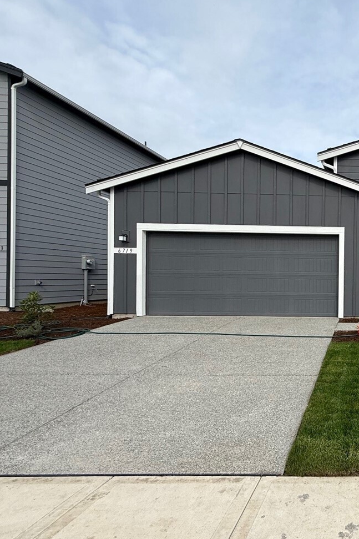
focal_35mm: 24
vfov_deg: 73.7
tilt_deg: +1.4
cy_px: 283
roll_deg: -0.6
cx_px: 381
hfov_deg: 43.2
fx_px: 359
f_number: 2.2
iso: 50
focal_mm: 2.22
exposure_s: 1/1339
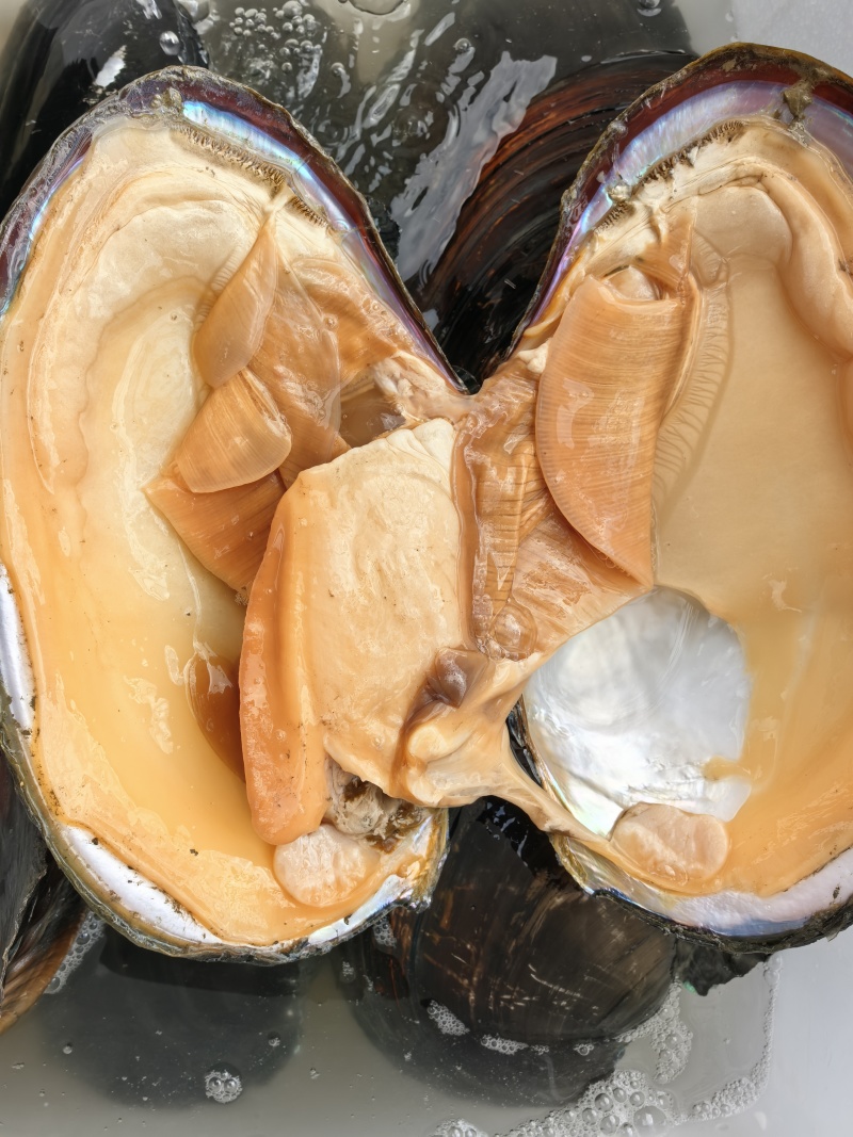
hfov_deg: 51.3
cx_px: 426
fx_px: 887
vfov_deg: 65.3
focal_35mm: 27
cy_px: 568
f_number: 4
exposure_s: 1/627
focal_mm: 6.98
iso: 250
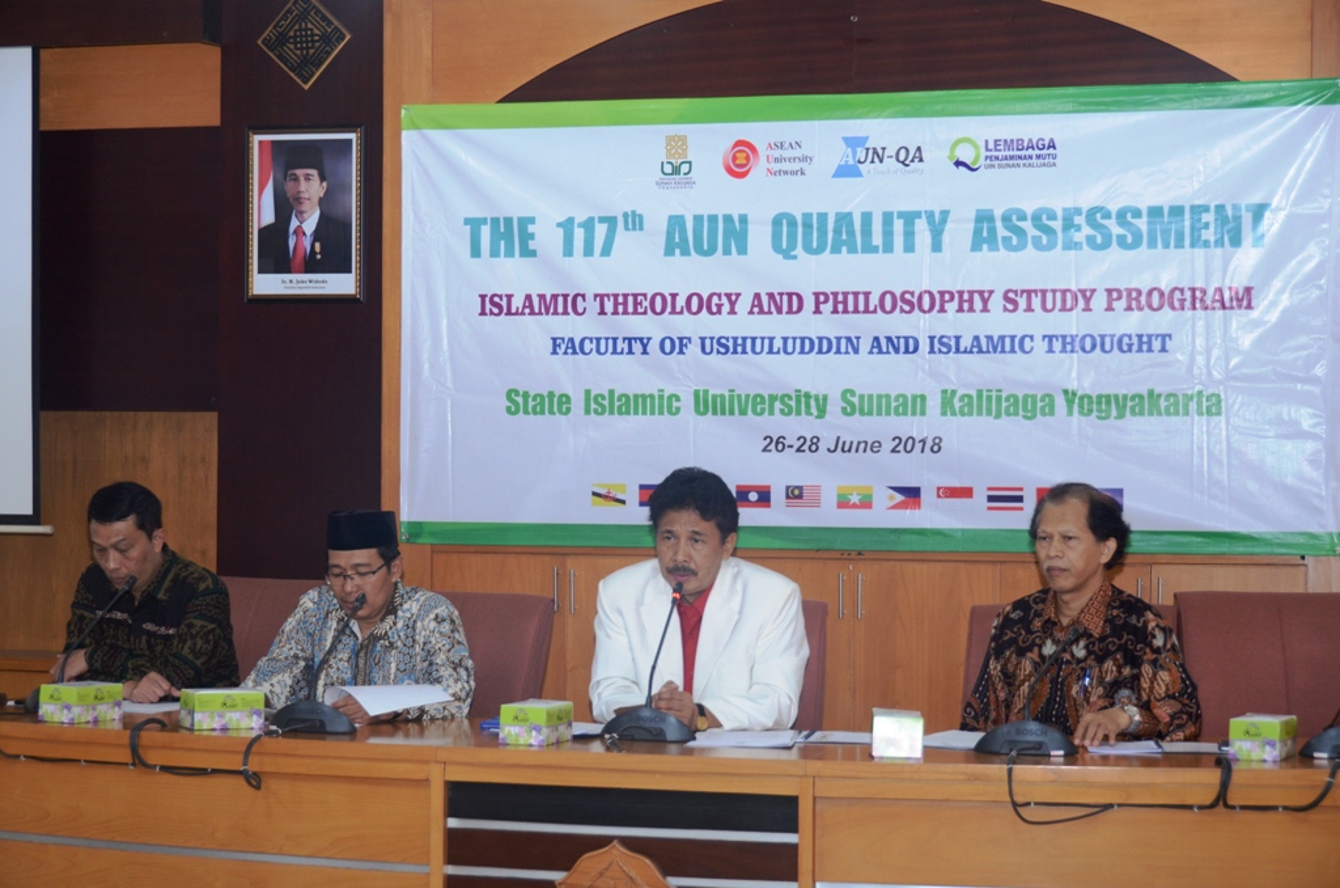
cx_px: 670
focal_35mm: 75
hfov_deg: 27.0
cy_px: 444
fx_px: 2786
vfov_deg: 18.1
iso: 800
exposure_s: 1/50
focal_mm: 50
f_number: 4.8
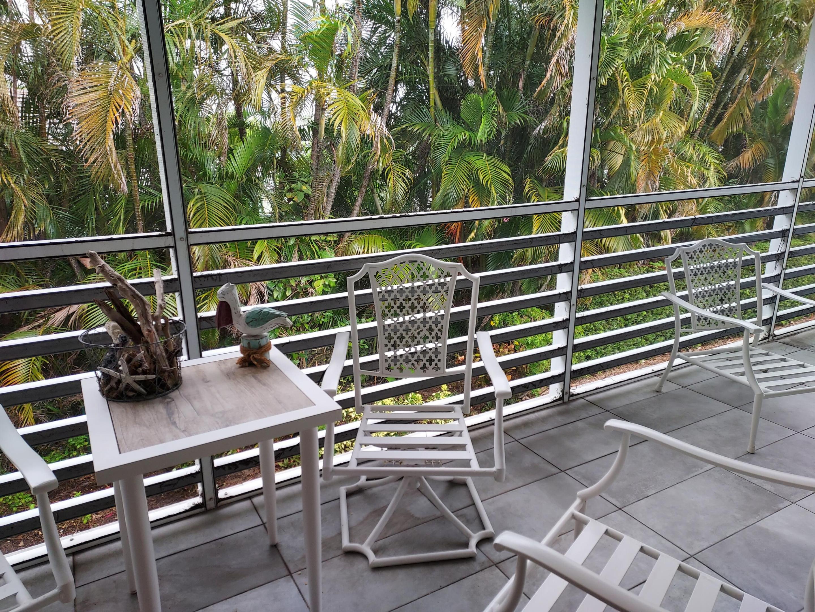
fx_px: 565
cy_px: 306
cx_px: 408
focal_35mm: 24
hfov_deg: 71.6
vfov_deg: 56.8
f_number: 1.8
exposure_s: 1/120
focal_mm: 4.6
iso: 50
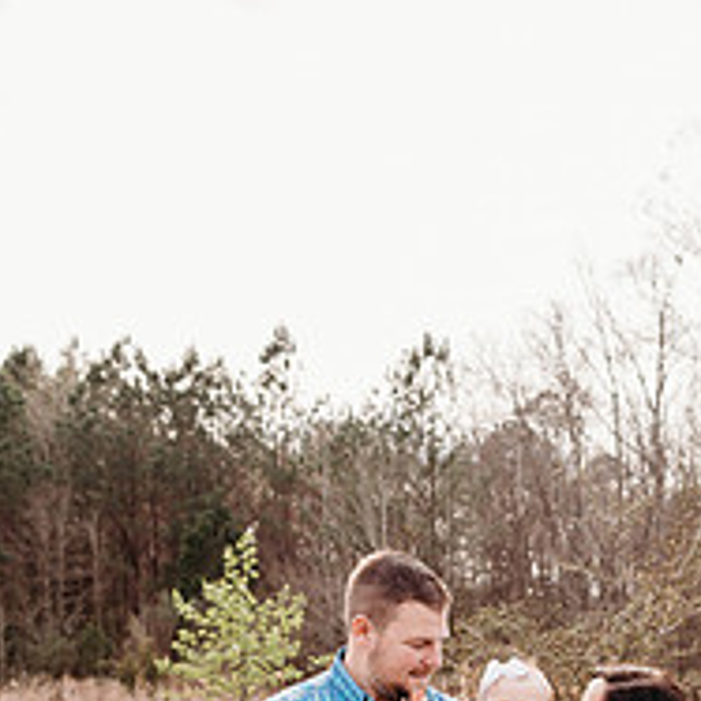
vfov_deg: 31.0
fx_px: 1123
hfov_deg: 34.0
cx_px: 525
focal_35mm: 49
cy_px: 768
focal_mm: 24
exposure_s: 1/500
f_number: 3.5
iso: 100
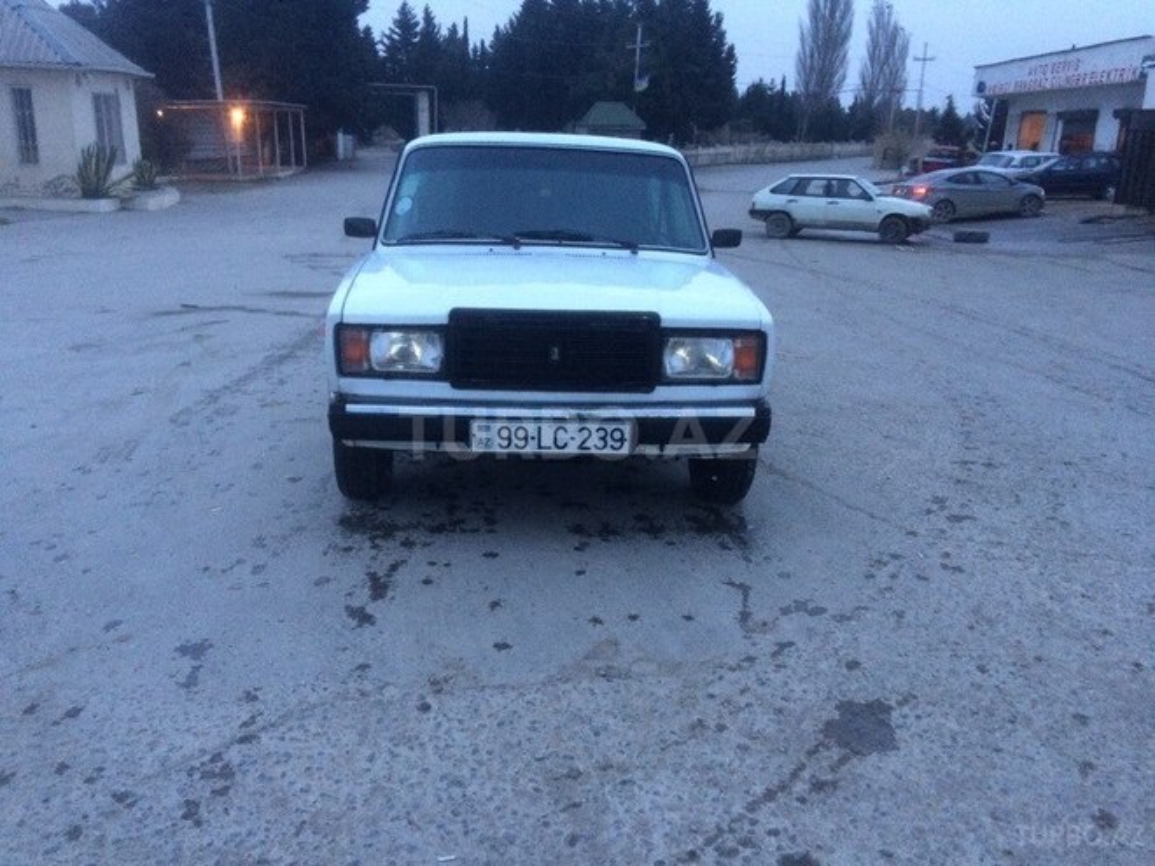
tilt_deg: -17.9
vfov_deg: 48.2
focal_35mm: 29
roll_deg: -0.8
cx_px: 578
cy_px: 433
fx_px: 968
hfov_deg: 61.7
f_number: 2.2
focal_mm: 4.15
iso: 320
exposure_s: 1/33
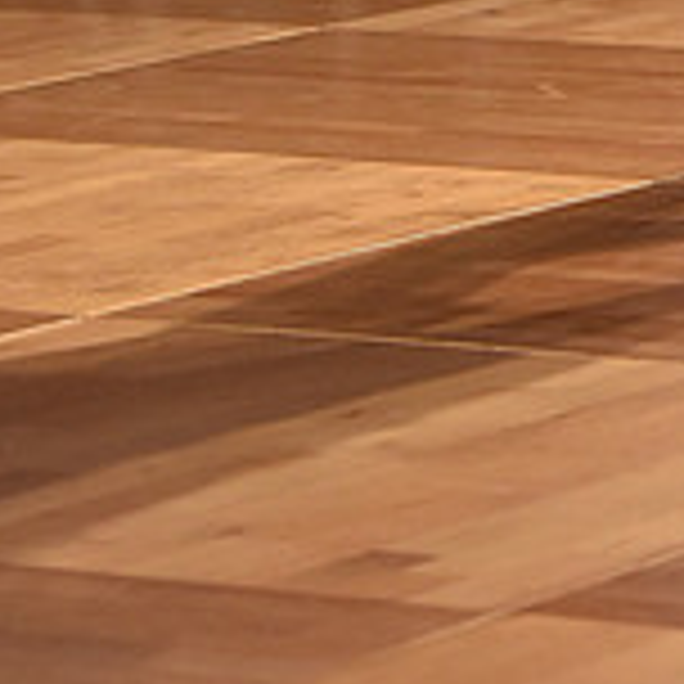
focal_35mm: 341
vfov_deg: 5.1
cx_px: 682
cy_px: -567
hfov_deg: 5.1
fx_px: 7623
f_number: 4.5
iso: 2000
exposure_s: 1/400
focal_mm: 105
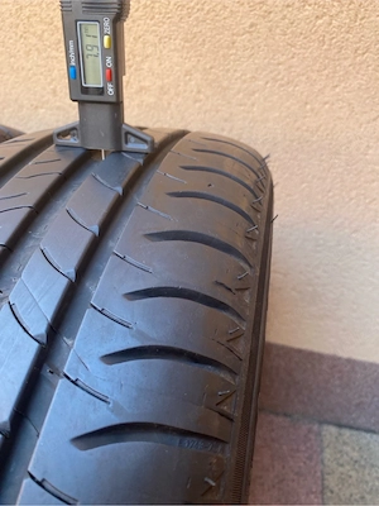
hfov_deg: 53.1
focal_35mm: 26
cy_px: 253
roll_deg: -2.5
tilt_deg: -33.8
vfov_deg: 67.3
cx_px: 190
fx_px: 380
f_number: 1.8
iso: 125
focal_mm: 4.25
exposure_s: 1/121
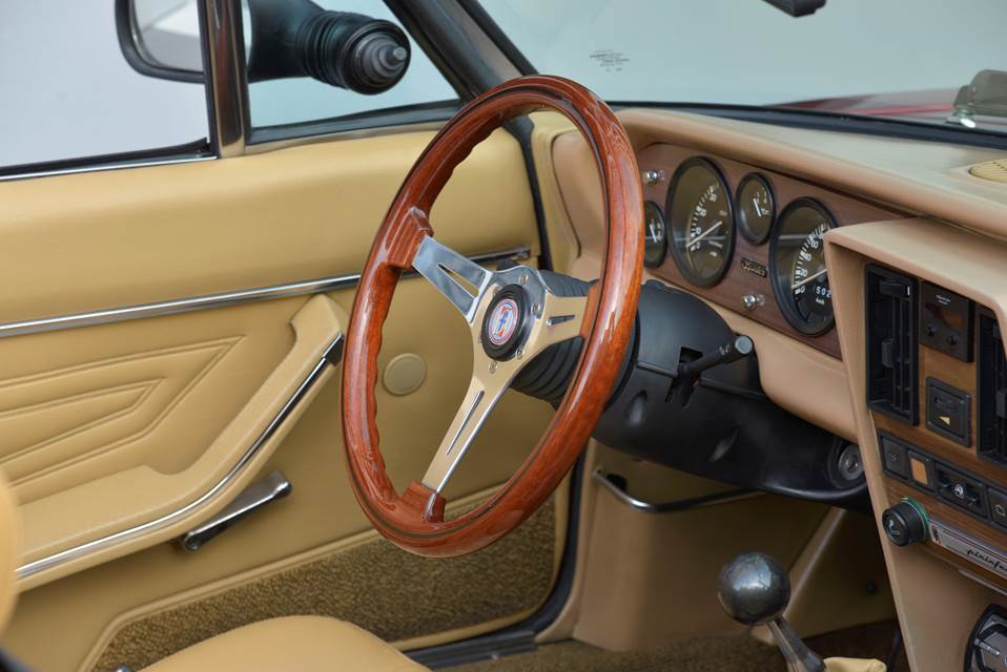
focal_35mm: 120
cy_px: 336
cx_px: 504
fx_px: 3359
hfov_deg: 17.1
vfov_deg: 11.4
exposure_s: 1/80
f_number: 6.3
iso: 200
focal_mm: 120
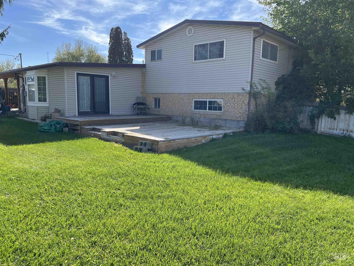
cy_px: 133
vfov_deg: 53.1
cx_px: 177
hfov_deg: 67.3
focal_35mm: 26
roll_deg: -0.6
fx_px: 266
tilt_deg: -7.7
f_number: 1.5
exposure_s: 1/1779
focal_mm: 5.7
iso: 50
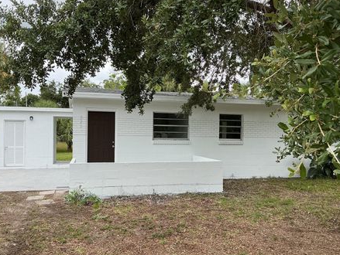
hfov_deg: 55.3
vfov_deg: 42.9
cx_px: 160
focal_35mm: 33
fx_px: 324
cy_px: 142
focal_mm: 3
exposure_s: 1/120
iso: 20
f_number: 1.8
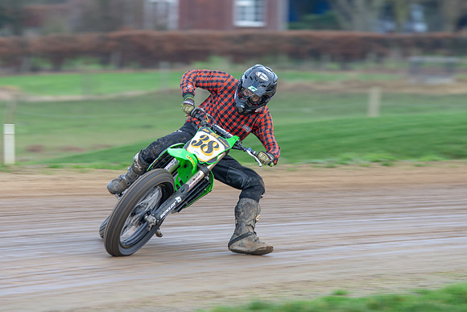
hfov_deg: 6.1
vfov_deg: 4.1
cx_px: 221
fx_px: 4384
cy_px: 132
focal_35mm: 338
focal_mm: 185
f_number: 4
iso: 400
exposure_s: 1/160
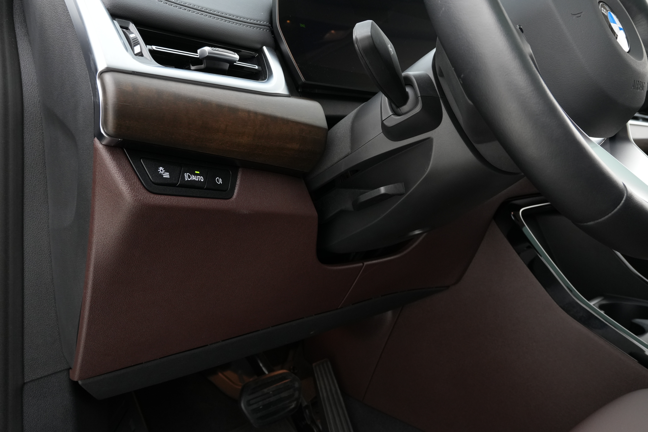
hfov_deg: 67.4
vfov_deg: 47.9
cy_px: 216
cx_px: 324
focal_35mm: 27
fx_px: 486
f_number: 7.1
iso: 1000
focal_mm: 18
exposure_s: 1/25
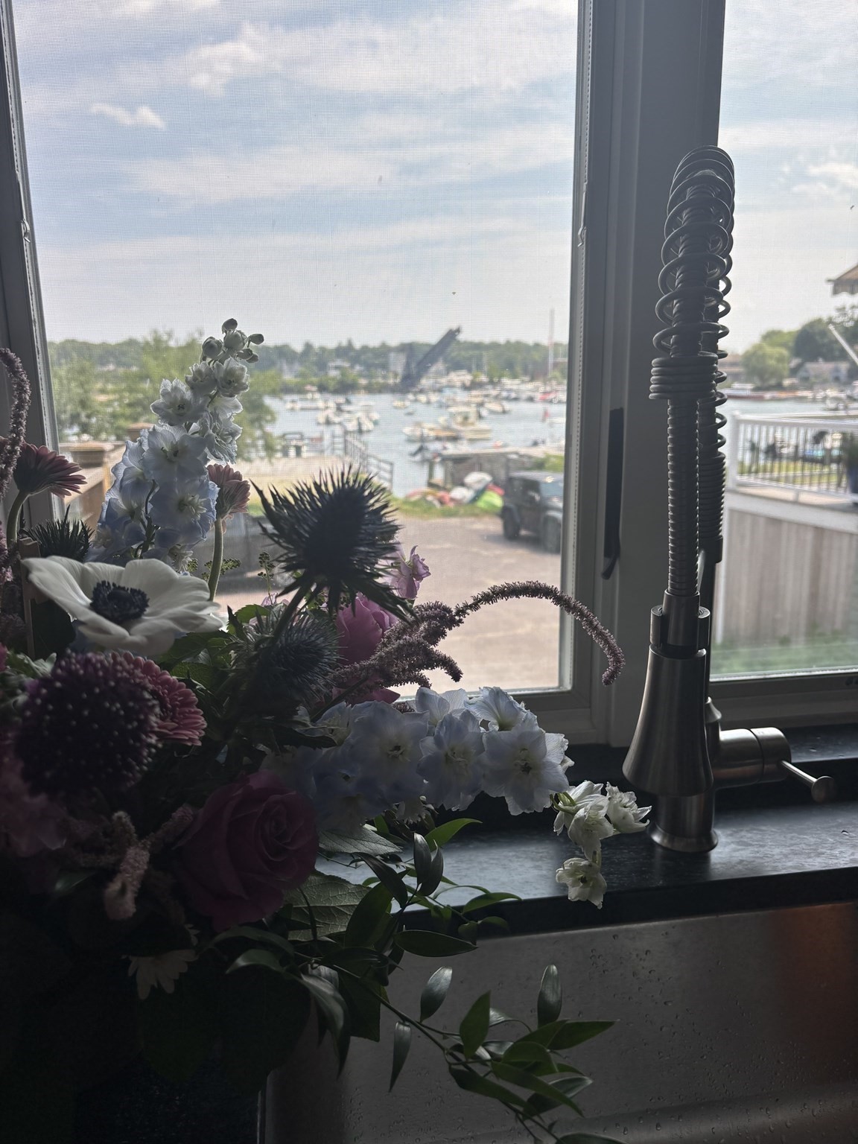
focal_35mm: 26
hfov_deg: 53.1
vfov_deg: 67.3
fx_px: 859
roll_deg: +0.1
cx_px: 429
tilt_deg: -13.3
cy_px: 572
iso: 50
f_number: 1.6
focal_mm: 5.96
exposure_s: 1/1007
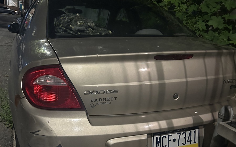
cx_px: 118
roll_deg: -6.2
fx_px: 238
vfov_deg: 34.4
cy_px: 86
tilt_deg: -15.1
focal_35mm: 37
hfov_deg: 52.7
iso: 640
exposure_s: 1/30
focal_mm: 5.7
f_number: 1.5
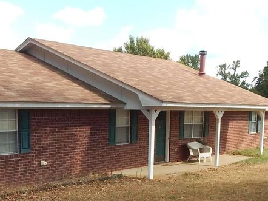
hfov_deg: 36.7
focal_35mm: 51
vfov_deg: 27.9
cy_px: 163
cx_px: 71
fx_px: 395
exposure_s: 1/500
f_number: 3
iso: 125
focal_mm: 4
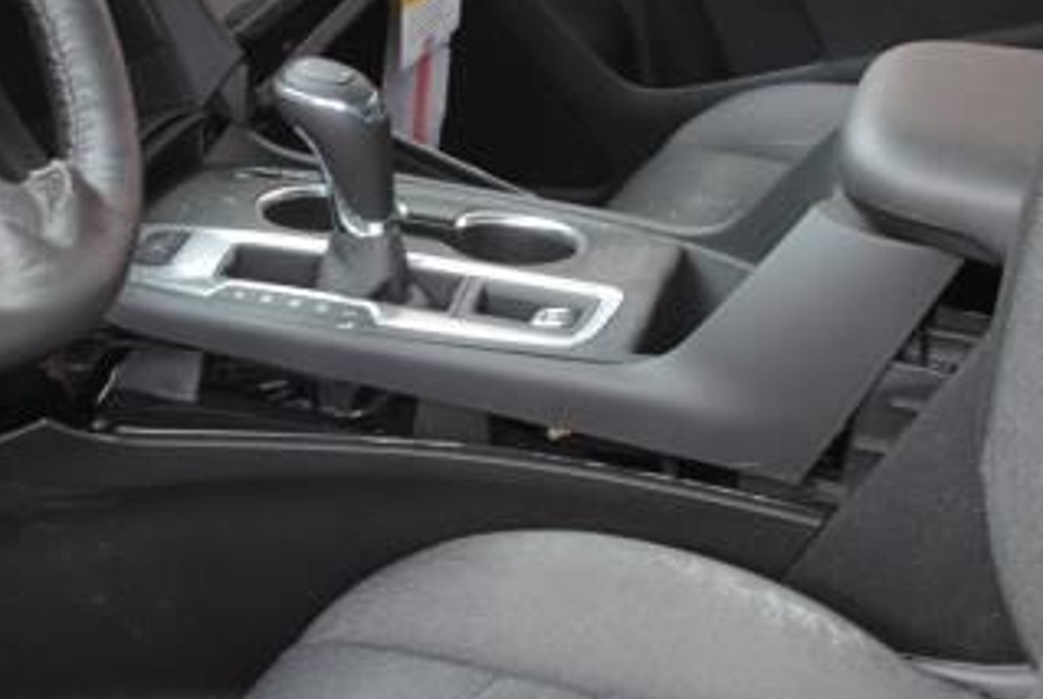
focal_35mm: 83
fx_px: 2408
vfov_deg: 16.5
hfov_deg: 24.4
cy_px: 340
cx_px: 544
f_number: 3.8
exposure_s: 1/30
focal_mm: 22
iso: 200
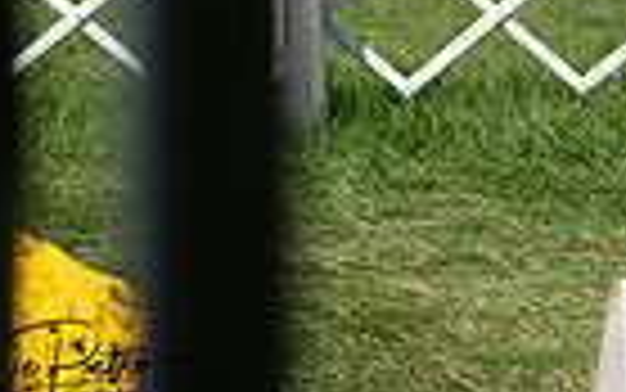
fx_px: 10974
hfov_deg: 3.2
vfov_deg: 2.0
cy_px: -266
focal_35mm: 643
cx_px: 1211
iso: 100
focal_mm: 151
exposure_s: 1/1250
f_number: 4
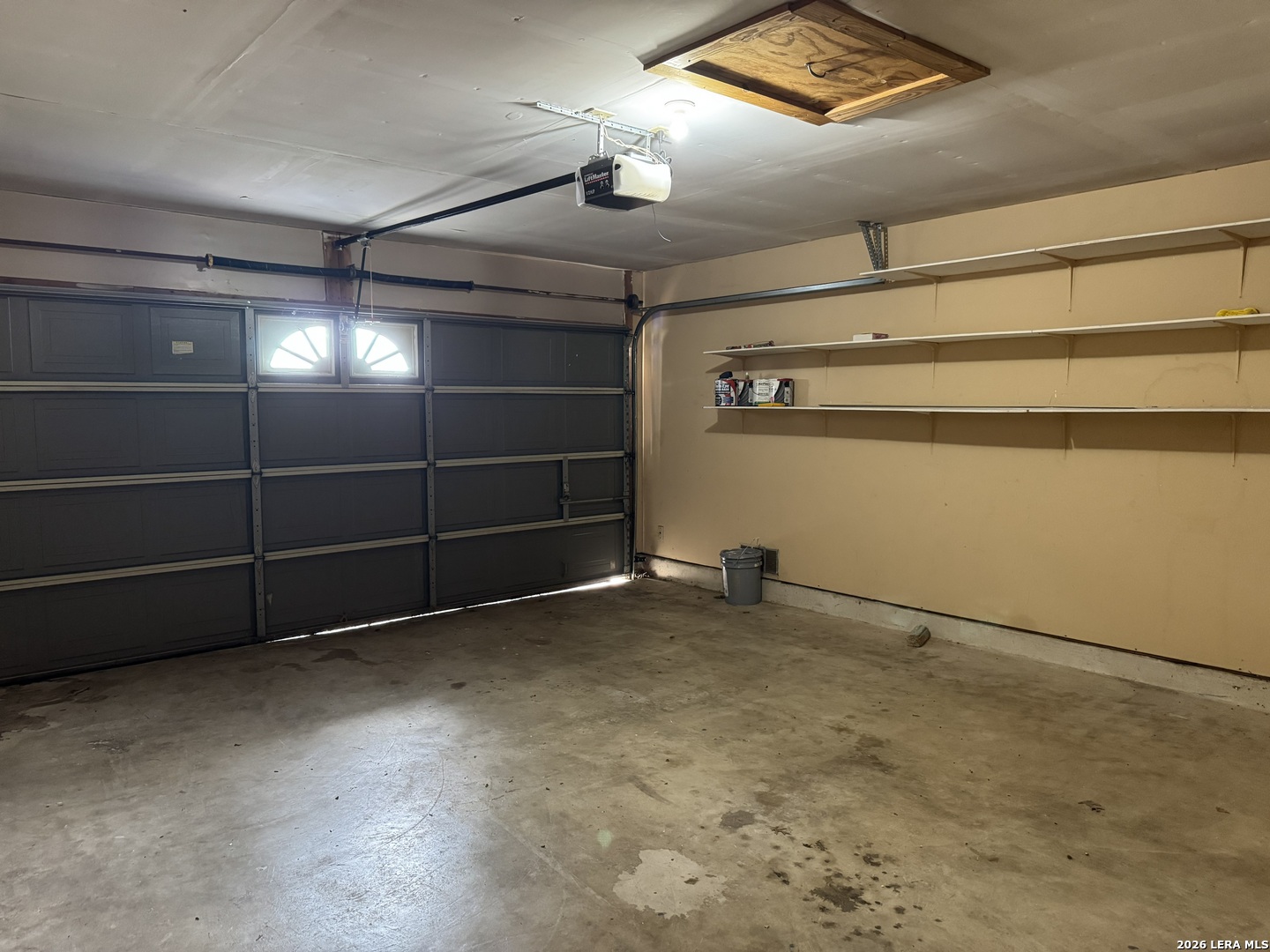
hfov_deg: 71.6
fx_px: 881
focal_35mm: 24
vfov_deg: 56.8
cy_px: 476
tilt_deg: -5.4
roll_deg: -0.2
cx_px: 635
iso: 640
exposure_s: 1/40
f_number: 1.78
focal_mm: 6.76
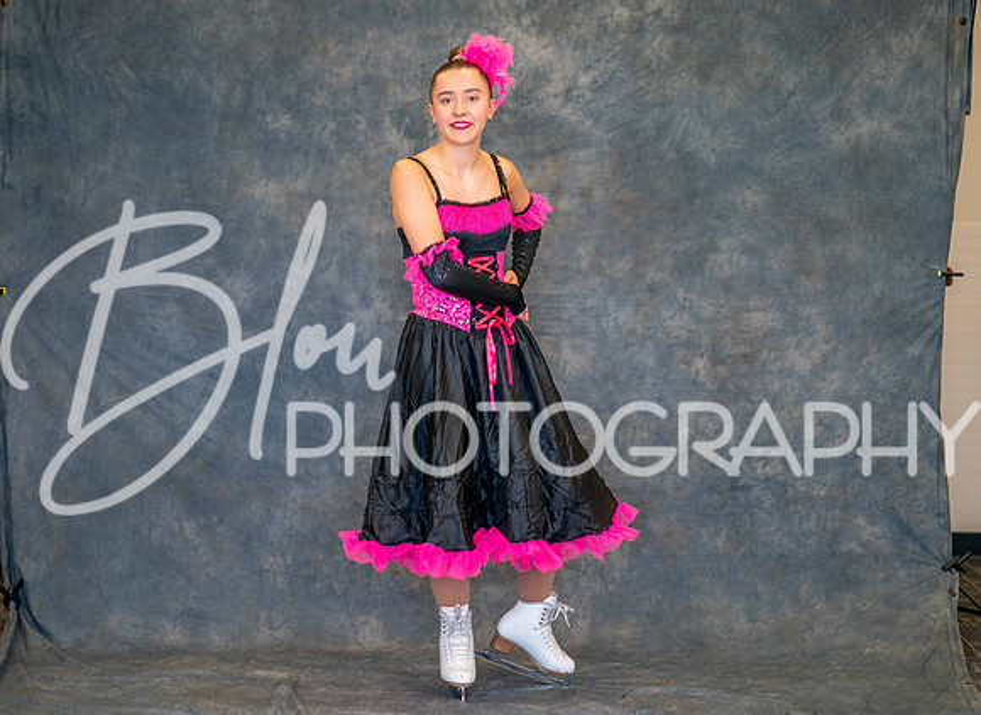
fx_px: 2638
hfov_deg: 21.1
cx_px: 422
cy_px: 343
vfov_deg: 15.4
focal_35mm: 94
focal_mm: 85
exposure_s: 1/250
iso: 500
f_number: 1.4
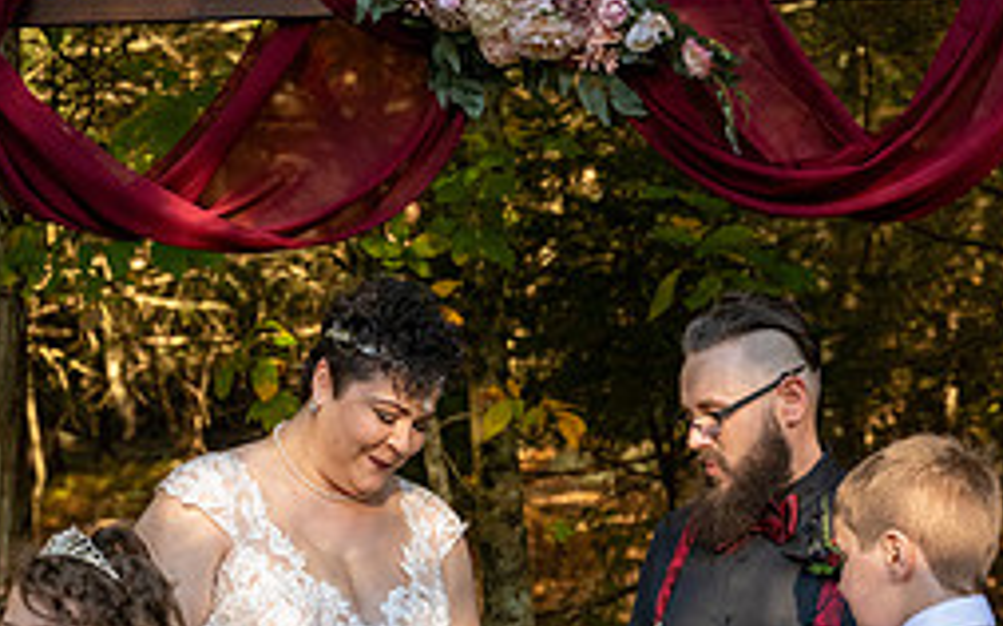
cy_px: 796
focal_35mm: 87
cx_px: 537
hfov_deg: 23.8
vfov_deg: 14.4
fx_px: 2378
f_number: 4
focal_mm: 48
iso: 6400
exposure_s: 1/4000
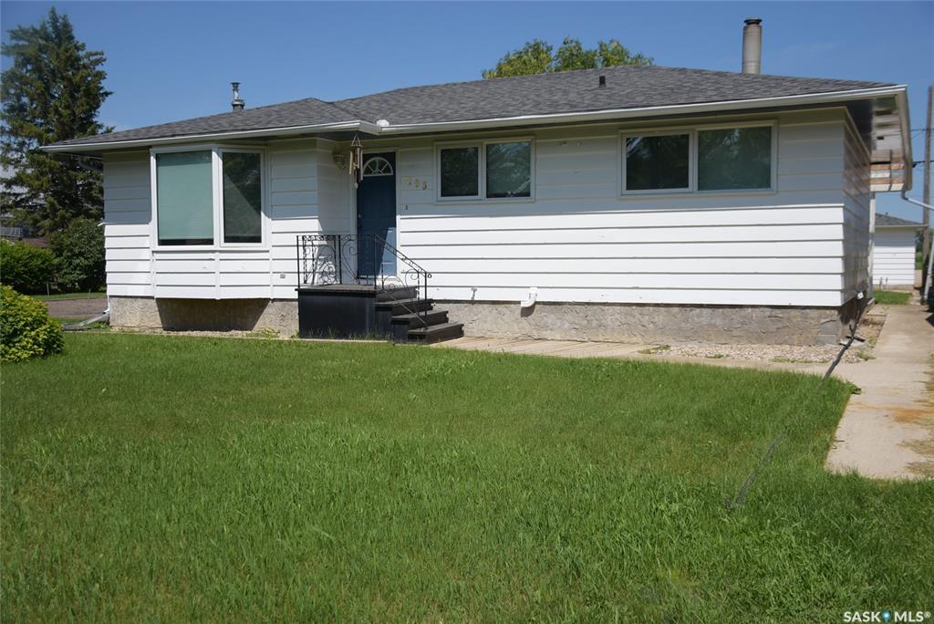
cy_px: 312
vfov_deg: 38.4
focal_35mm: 34
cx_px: 467
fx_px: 896
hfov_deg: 55.1
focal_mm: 23
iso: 100
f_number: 3.8
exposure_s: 1/1600
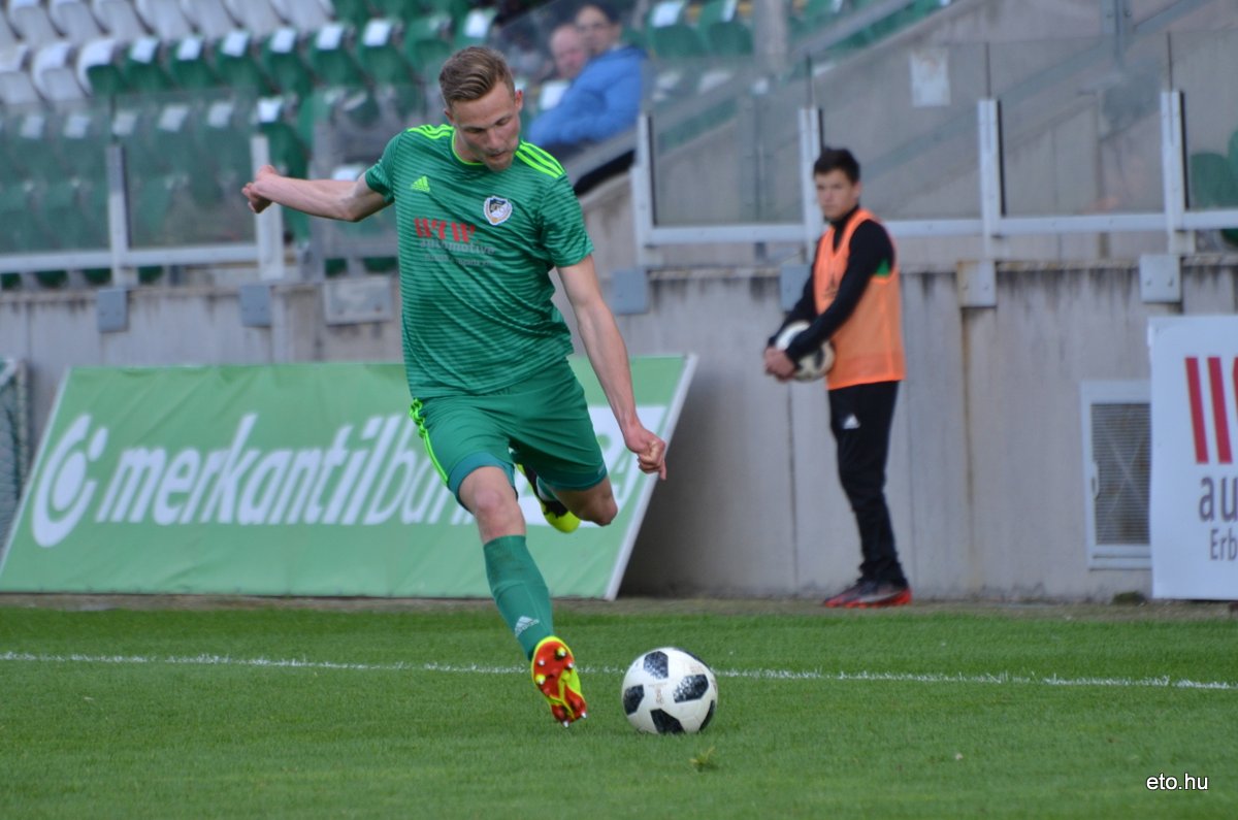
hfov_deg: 4.6
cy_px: 410
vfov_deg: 3.0
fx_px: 15444
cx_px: 619
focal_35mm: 450
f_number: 5.6
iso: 500
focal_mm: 300
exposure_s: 1/640
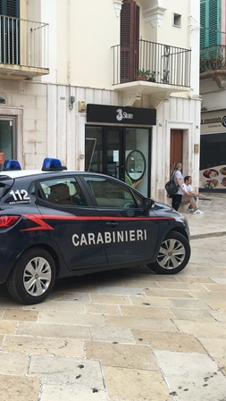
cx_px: -54
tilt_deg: -3.8
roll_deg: +0.7
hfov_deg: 23.9
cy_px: 204
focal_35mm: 45
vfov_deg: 45.5
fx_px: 479
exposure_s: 1/416
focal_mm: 4.15
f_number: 2.2
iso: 25
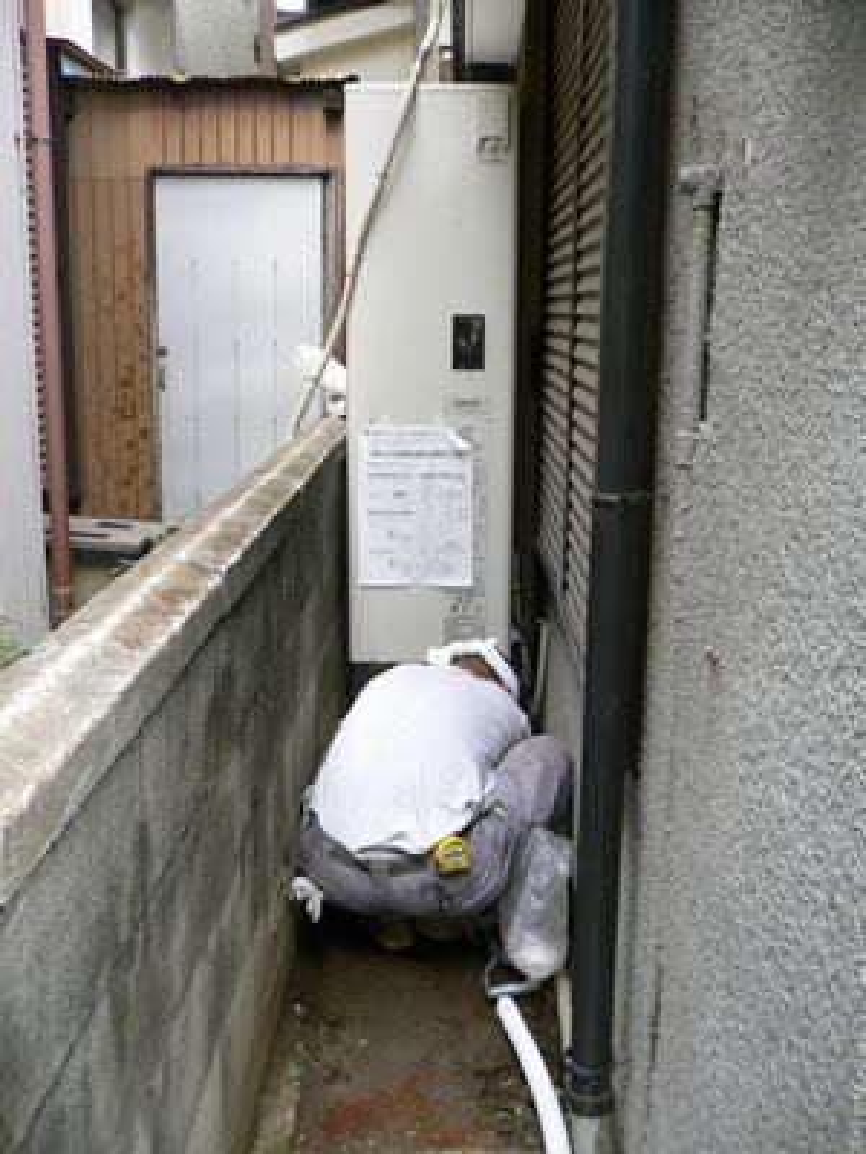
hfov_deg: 40.7
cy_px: 577
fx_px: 1167
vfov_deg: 52.6
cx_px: 433
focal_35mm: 35
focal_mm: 5.8
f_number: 2.8
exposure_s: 1/60
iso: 100
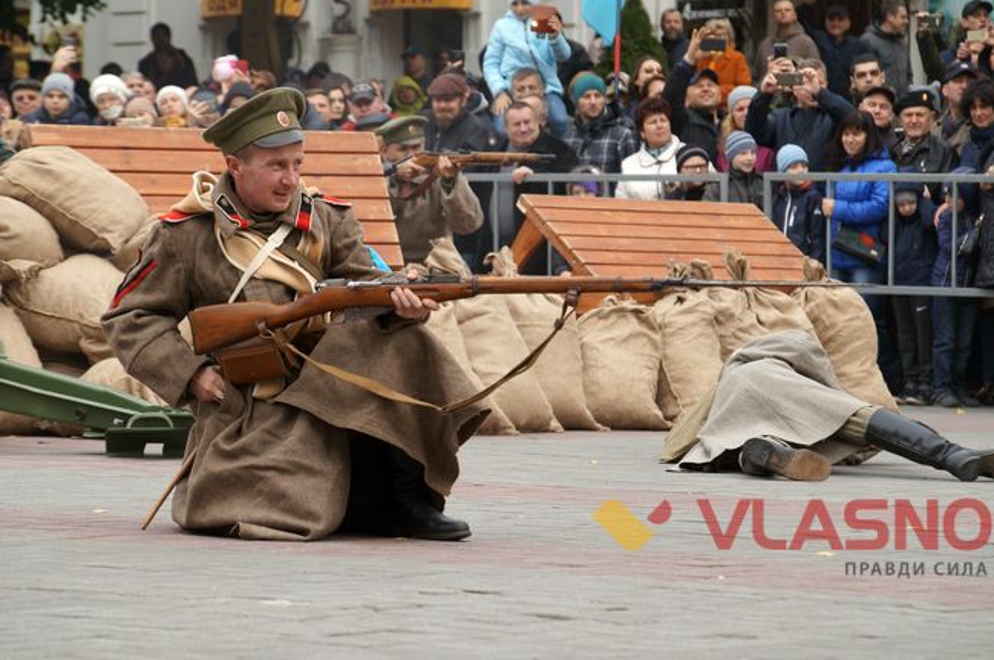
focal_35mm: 178
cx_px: 499
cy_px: 318
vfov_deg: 7.7
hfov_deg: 11.6
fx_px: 4909
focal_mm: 110
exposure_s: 1/200
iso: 160
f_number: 5.6
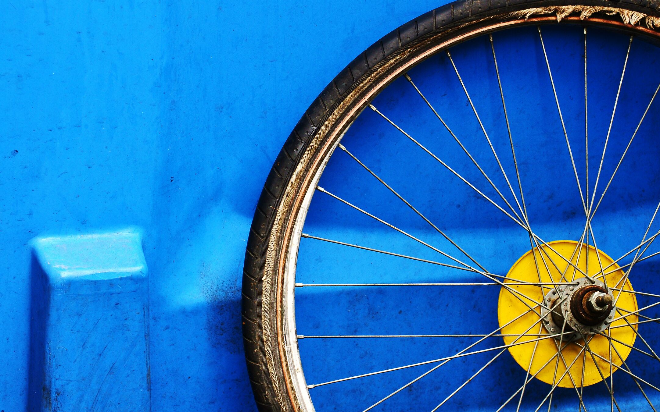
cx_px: 337
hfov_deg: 12.6
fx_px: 2986
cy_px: 219
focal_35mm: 166
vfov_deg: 7.9
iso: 400
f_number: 6.3
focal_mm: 98
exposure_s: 1/250
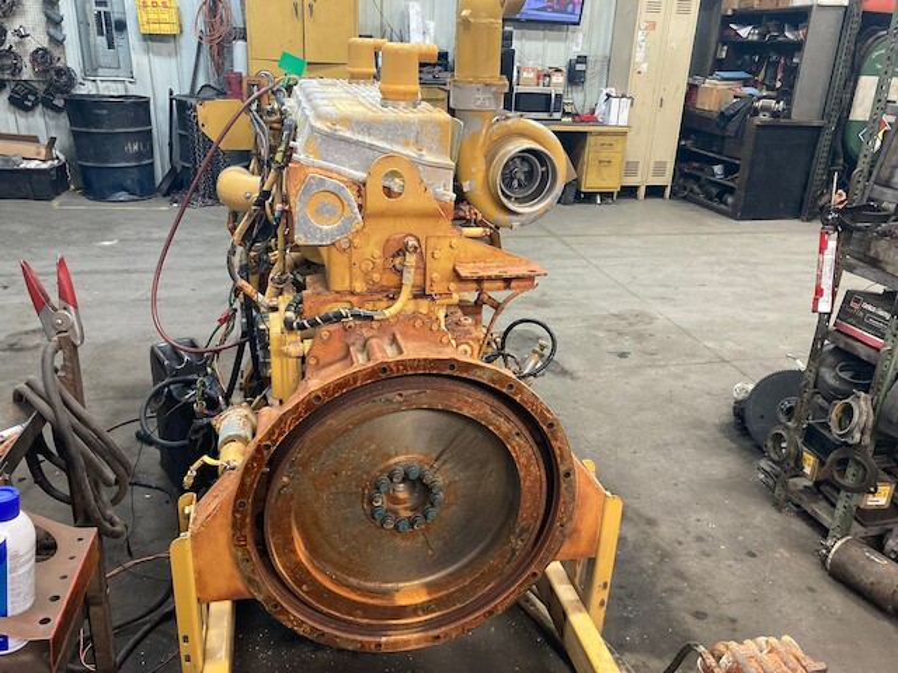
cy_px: 336
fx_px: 726
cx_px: 449
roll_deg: -3.0
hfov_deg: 63.4
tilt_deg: -21.9
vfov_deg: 49.7
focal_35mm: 28
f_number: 1.8
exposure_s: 1/40
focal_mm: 3.99
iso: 250
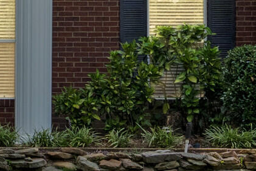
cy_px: -150
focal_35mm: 195
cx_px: 58
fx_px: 1388
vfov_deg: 6.9
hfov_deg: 10.5
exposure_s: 1/750
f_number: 9.5
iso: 1000
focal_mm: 28
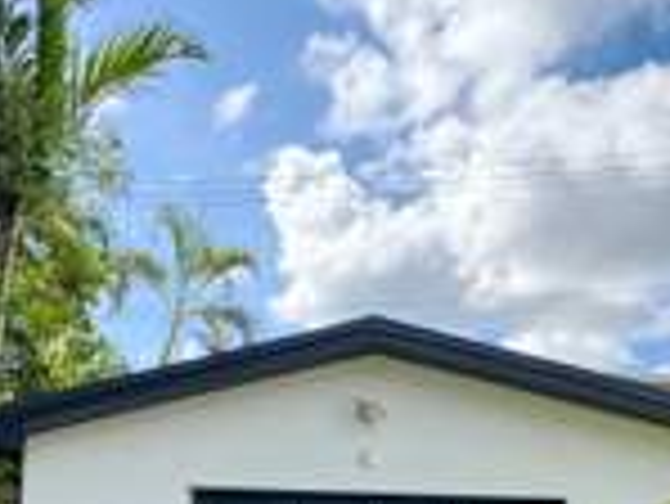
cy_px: 551
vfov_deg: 29.2
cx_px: 315
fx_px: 872
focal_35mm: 45
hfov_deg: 42.0
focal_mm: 2.22
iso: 50
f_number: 2.2
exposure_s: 1/700
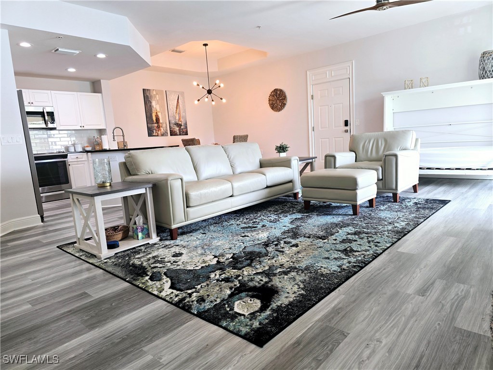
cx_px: 246
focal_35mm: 23
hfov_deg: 73.9
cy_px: 185
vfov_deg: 58.9
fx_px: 328
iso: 80
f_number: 1.7
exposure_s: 1/60.2
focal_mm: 6.3
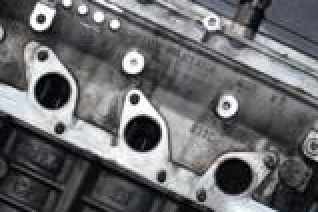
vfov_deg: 8.6
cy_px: 242
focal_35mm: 158
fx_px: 1396
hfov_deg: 12.8
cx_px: -8
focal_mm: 28
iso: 800
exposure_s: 1/60
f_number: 5
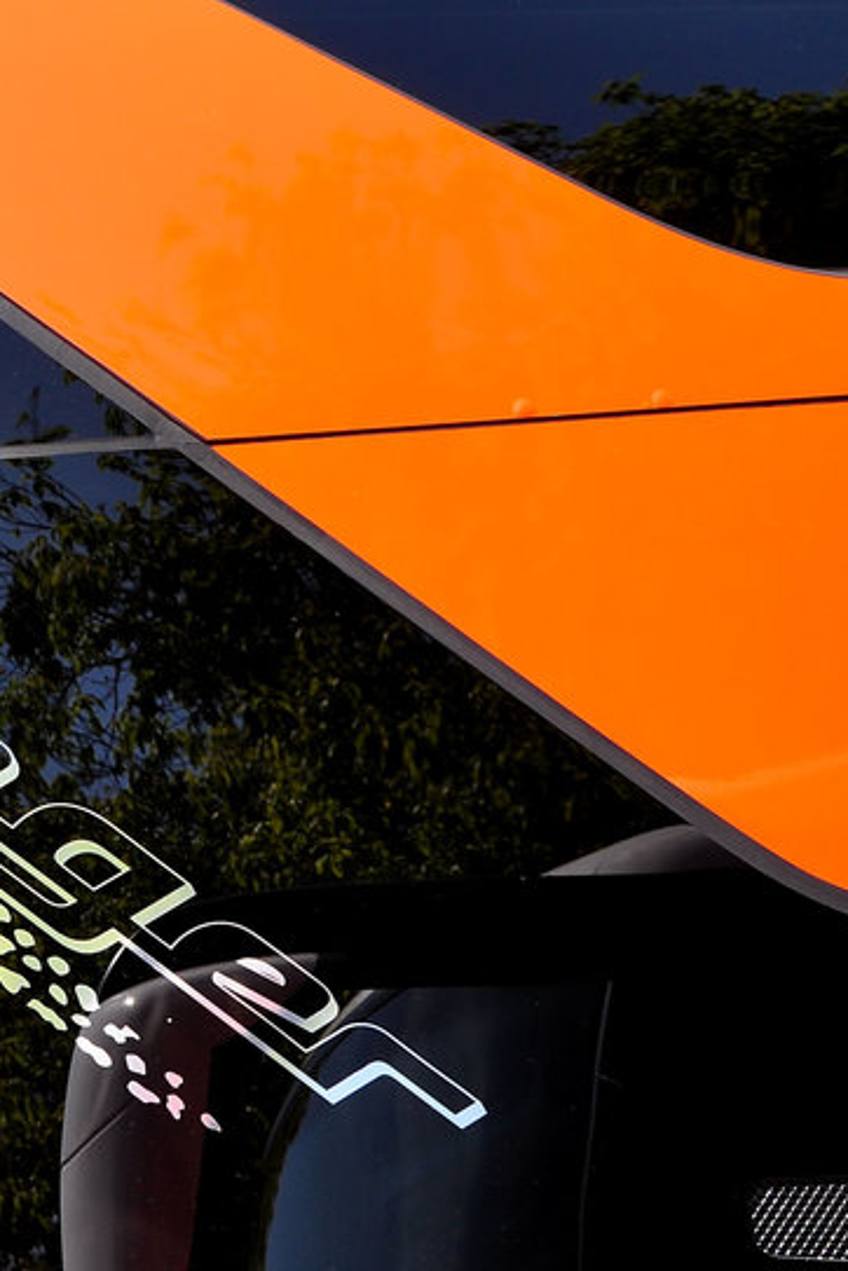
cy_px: 575
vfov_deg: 19.3
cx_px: -361
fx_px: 3745
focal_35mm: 106
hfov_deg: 12.4
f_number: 8
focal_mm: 32
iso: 200
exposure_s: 1/250
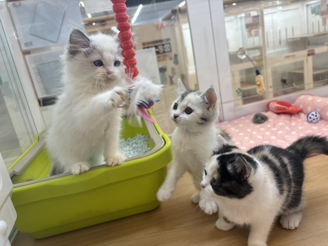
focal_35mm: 26
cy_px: 123
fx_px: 246
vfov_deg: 53.1
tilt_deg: -16.1
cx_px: 164
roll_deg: +10.7
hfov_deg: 67.3
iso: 64
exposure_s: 1/100
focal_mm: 5.96
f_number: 1.6
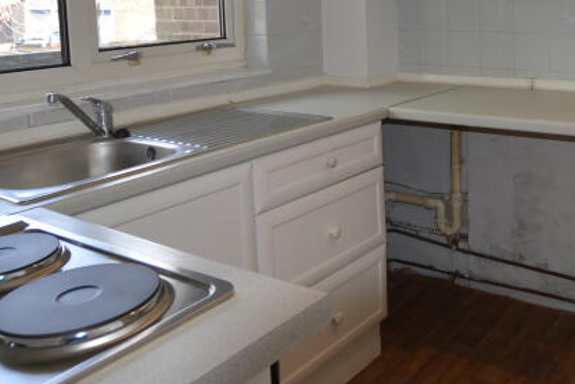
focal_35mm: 37
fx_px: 591
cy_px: 42
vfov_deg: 34.1
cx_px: 427
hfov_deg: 49.9
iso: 250
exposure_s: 1/125
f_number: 4
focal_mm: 10
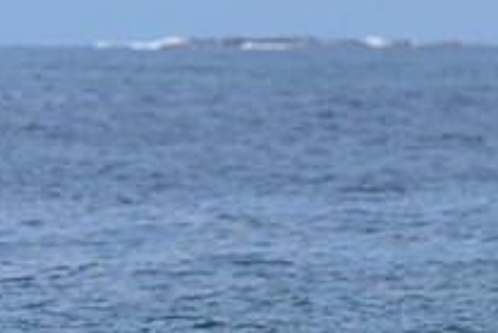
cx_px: 45
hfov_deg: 1.4
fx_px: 20445
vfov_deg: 0.9
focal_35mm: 1477
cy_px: 437
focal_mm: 530
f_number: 10
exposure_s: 1/2000
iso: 640
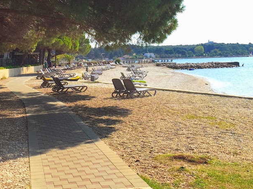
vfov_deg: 25.4
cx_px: 99
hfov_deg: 33.7
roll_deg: +1.1
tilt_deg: +3.2
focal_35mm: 57
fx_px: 417
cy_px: 54
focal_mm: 4.15
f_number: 2.2
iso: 32
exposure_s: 1/1199
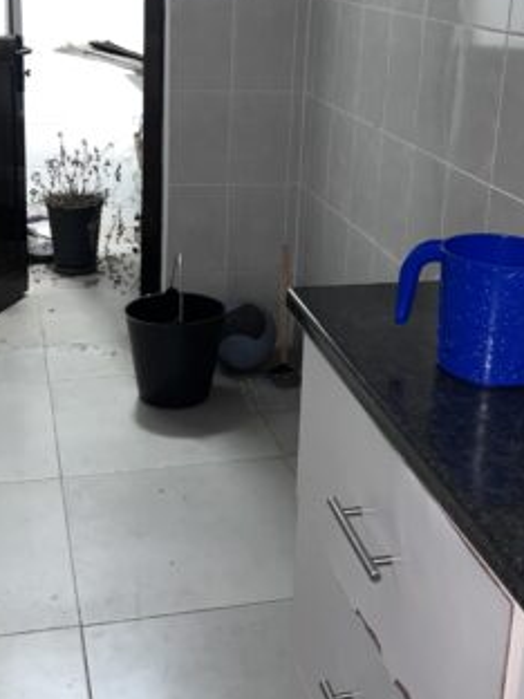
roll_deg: -2.2
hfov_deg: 29.1
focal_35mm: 50
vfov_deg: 37.8
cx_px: 278
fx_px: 1009
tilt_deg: -16.5
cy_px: 244
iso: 125
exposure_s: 1/8
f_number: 1.5
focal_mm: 5.7
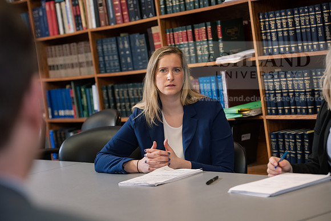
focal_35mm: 92
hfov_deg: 22.1
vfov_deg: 14.9
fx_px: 846
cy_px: 110
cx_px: 166
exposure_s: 1/125
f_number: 4
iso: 1250
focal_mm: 92
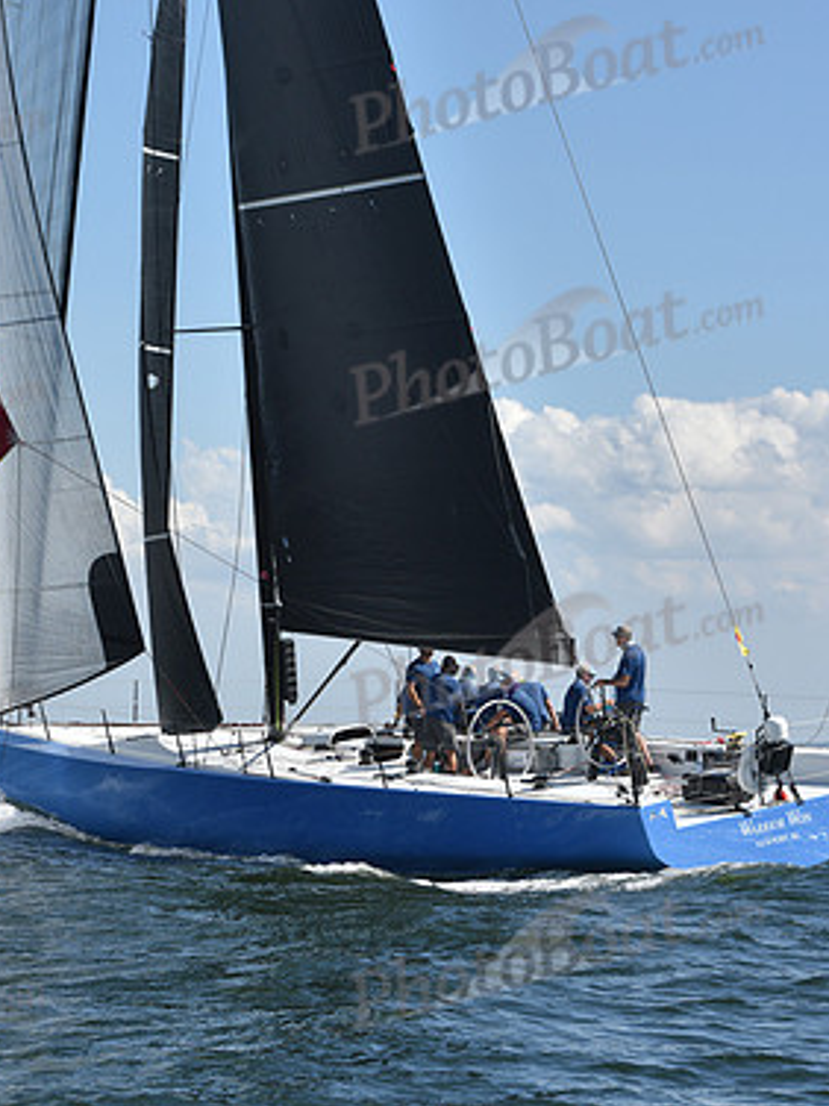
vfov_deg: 14.0
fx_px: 4502
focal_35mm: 141
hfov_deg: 10.5
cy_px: 543
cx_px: 200
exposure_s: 1/1250
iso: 320
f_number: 9
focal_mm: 95
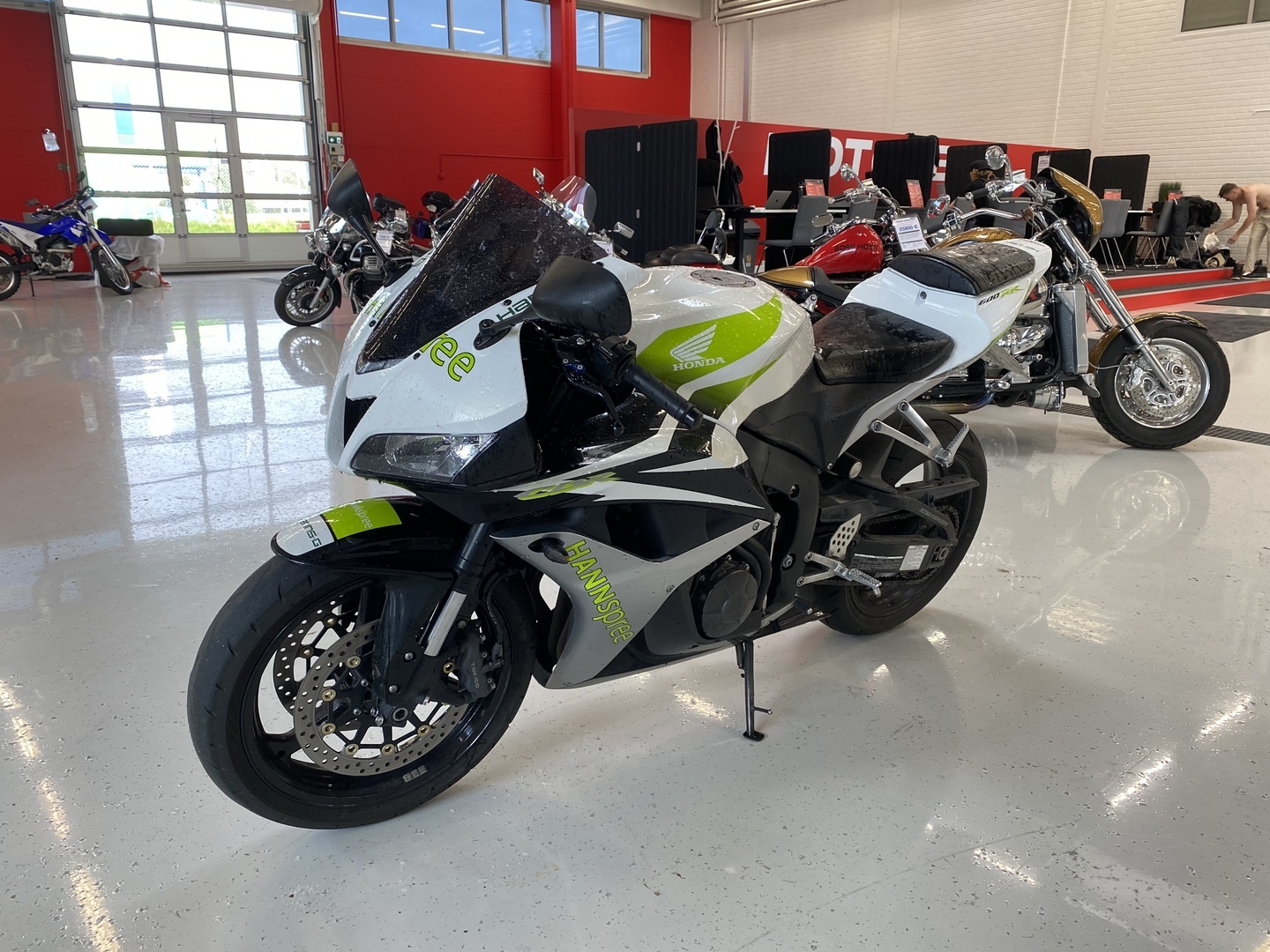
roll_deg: -0.8
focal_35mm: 26
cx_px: 635
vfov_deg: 53.1
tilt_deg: -14.9
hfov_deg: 67.3
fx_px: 954
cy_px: 476
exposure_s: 1/100
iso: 125
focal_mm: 4.25
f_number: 1.8
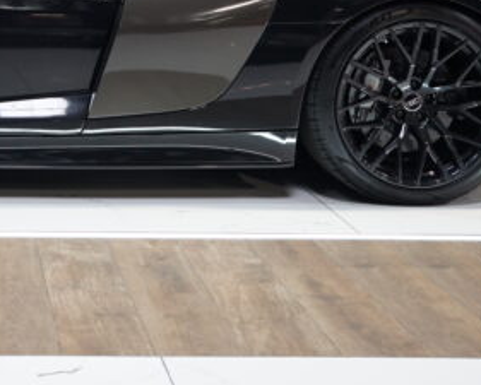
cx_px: -15
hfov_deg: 23.2
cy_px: -50
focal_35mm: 78
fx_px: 1115
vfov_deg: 18.8
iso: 800
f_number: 3.2
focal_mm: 30.5
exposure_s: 1/80
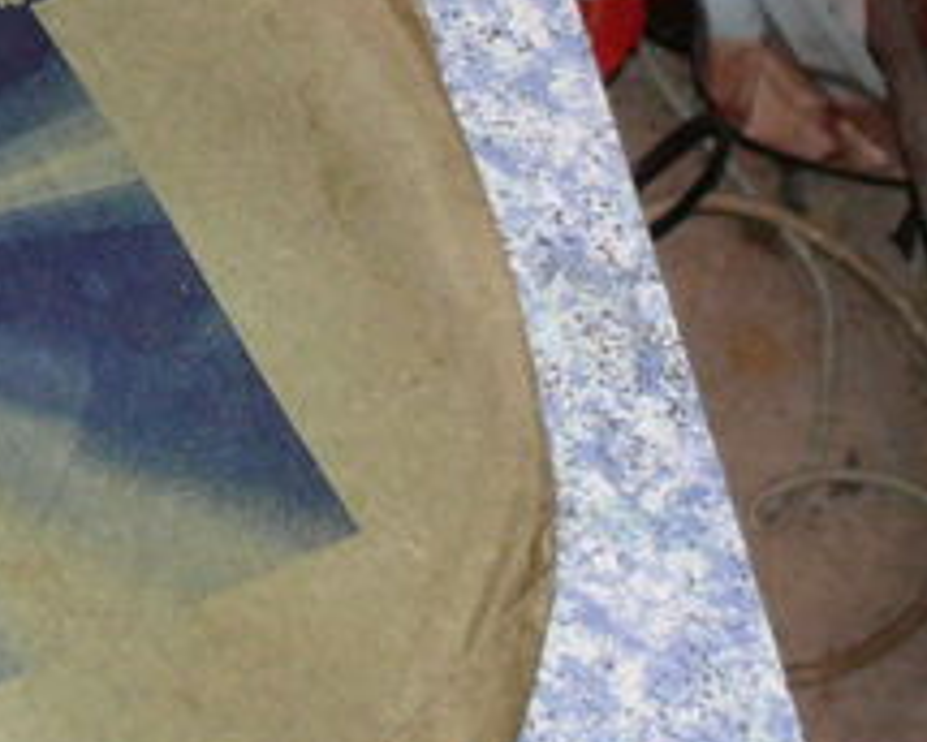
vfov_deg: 9.6
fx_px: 4362
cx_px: -1052
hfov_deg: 10.8
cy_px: -198
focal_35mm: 159
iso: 100
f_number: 2.8
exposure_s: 1/30
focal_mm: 7.4
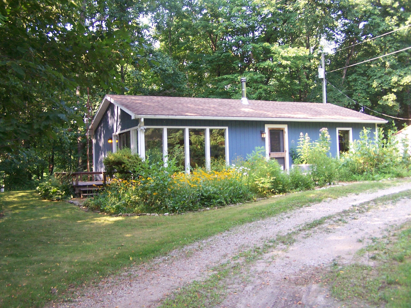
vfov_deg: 37.7
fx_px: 451
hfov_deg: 49.0
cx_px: 206
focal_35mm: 38
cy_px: 154
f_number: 2.8
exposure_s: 1/100
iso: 140
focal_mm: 6.3
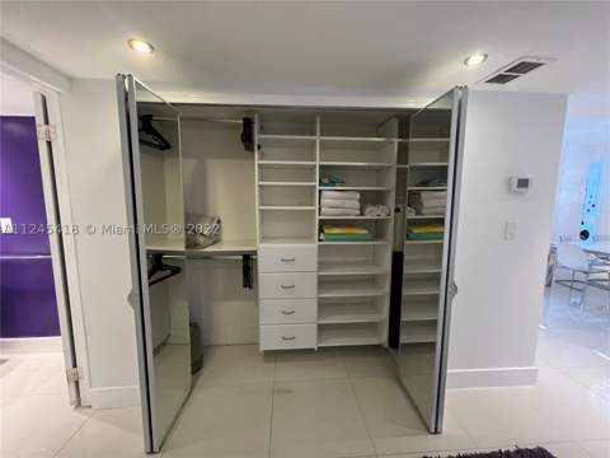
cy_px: 229
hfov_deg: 106.2
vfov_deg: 89.9
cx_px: 305
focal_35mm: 13
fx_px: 229
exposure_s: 1/60
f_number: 1.8
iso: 640
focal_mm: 1.57
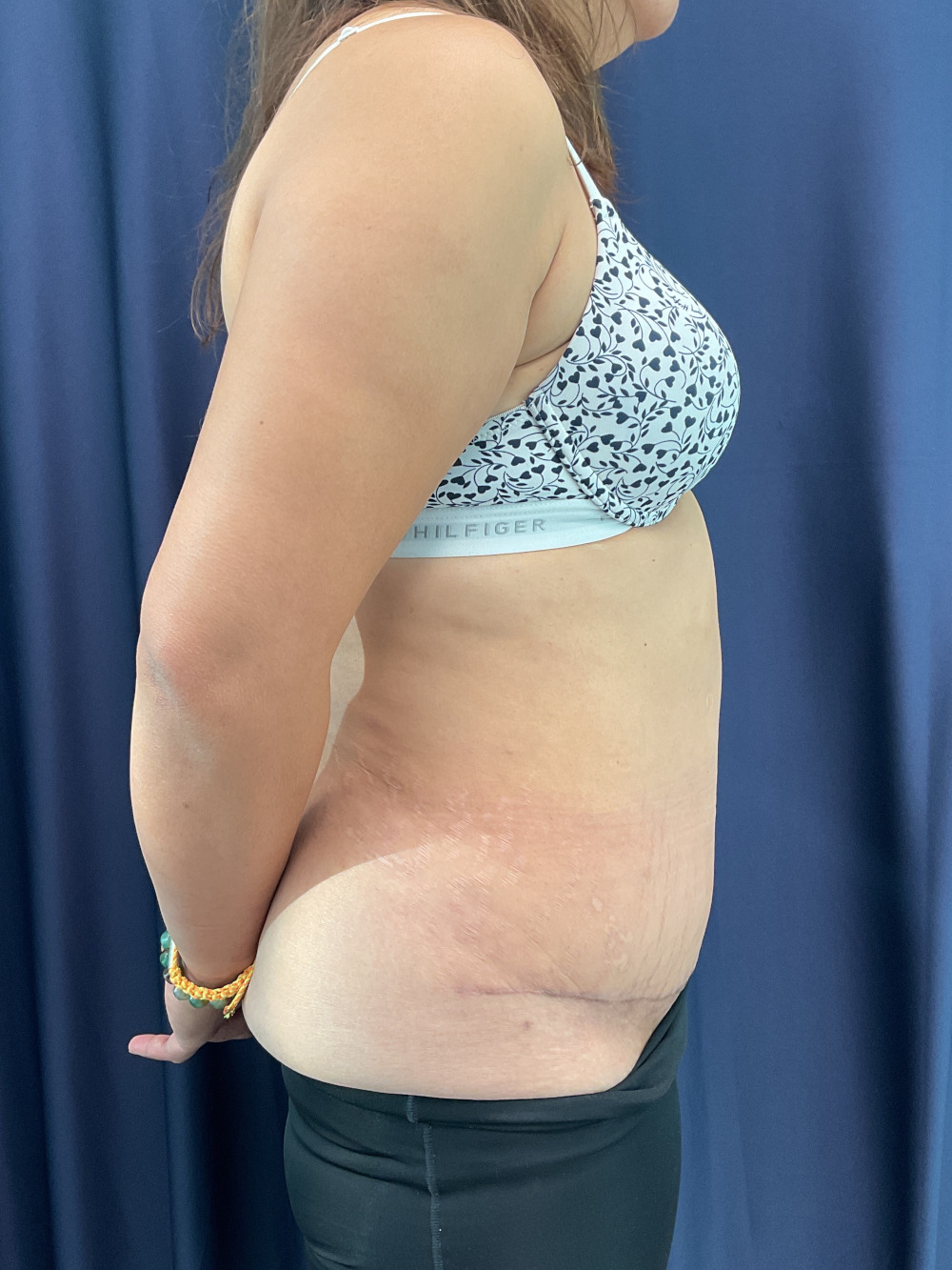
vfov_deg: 61.7
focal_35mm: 29
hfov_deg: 48.2
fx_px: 1063
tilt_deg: -10.1
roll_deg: +1.3
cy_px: 635
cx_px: 476
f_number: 1.8
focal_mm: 3
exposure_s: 1/60
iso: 40
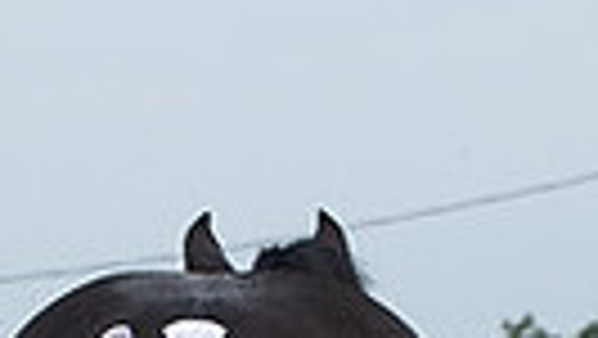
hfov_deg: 5.8
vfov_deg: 3.2
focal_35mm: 373
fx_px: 5918
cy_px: 820
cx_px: 214
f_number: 5.6
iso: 640
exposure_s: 1/1250
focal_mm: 105
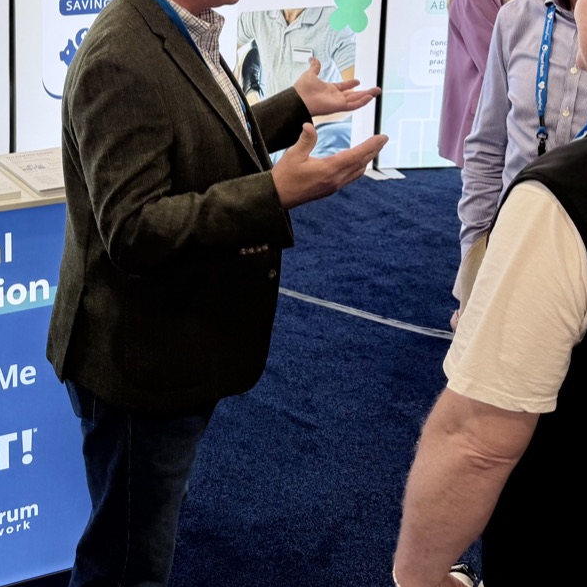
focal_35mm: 58
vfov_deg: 27.9
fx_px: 1113
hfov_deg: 27.8
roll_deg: +0.5
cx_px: -2
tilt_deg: -11.0
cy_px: 8
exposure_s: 1/192
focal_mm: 6.76
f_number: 1.78
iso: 64
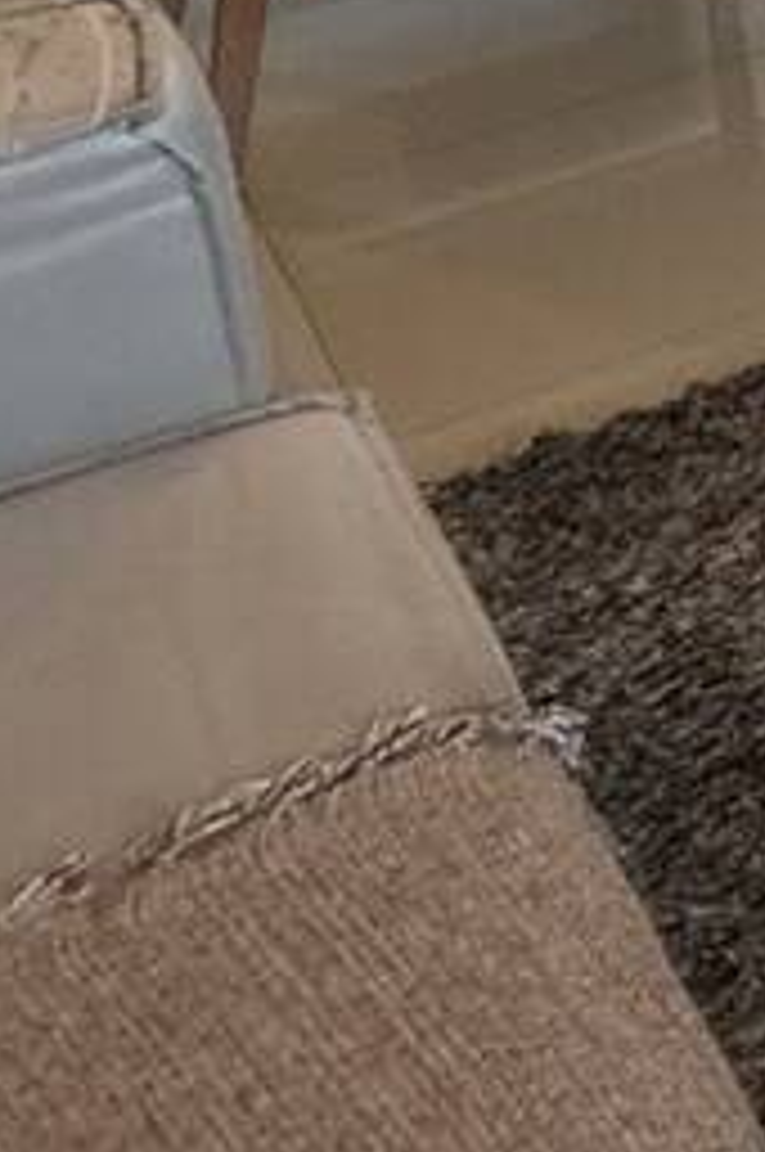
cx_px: 2714
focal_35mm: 82
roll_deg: -1.8
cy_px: -662
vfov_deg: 20.5
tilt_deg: -11.9
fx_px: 2621
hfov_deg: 9.4
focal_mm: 2.22
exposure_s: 1/60
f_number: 2.2
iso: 160
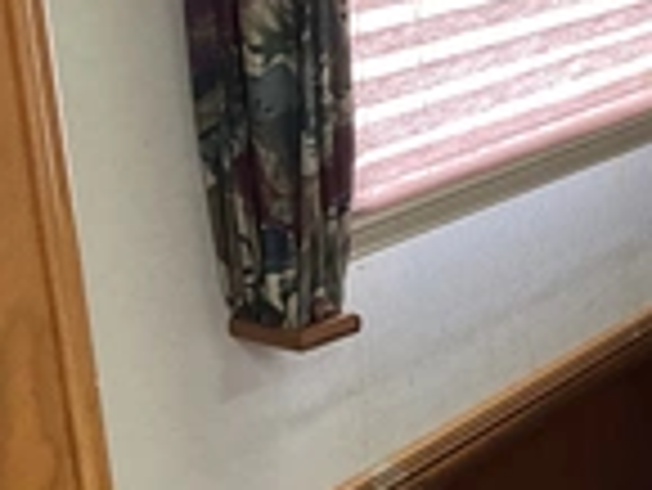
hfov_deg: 22.9
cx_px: 728
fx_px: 1508
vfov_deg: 18.1
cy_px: 36
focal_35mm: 80
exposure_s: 1/67
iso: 64
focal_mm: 3
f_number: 1.8
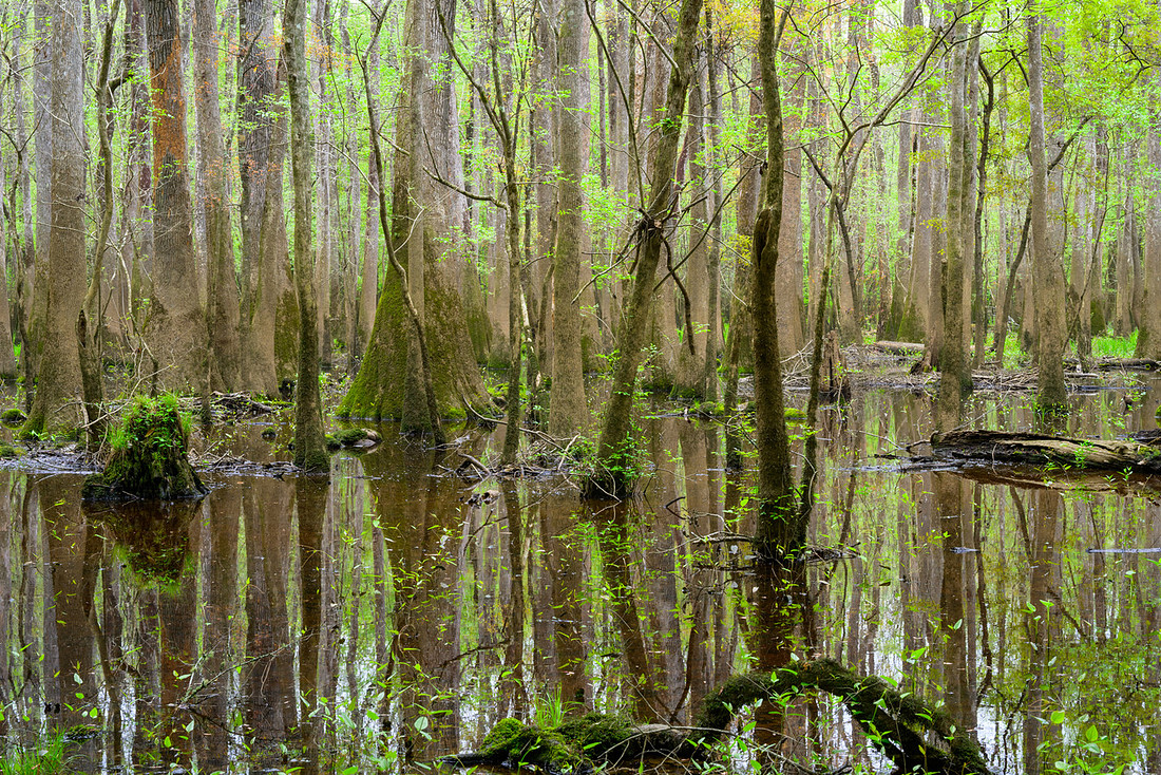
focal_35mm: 55
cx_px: 615
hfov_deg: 36.2
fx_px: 1776
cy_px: 381
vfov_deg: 24.6
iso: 640
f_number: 14
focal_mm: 52
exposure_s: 1/30
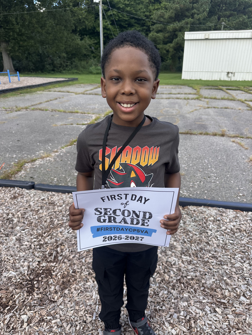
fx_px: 233
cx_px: 126
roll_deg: -1.4
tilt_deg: -22.0
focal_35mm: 24
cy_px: 168
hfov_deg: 56.8
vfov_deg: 71.6
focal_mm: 6.86
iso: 80
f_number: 1.78
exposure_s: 1/1050
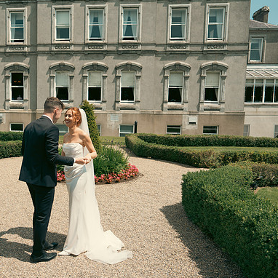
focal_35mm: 31
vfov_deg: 52.5
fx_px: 282
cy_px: 139
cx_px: 70
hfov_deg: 50.4
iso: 125
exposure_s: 1/1250
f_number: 3.5
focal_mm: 24
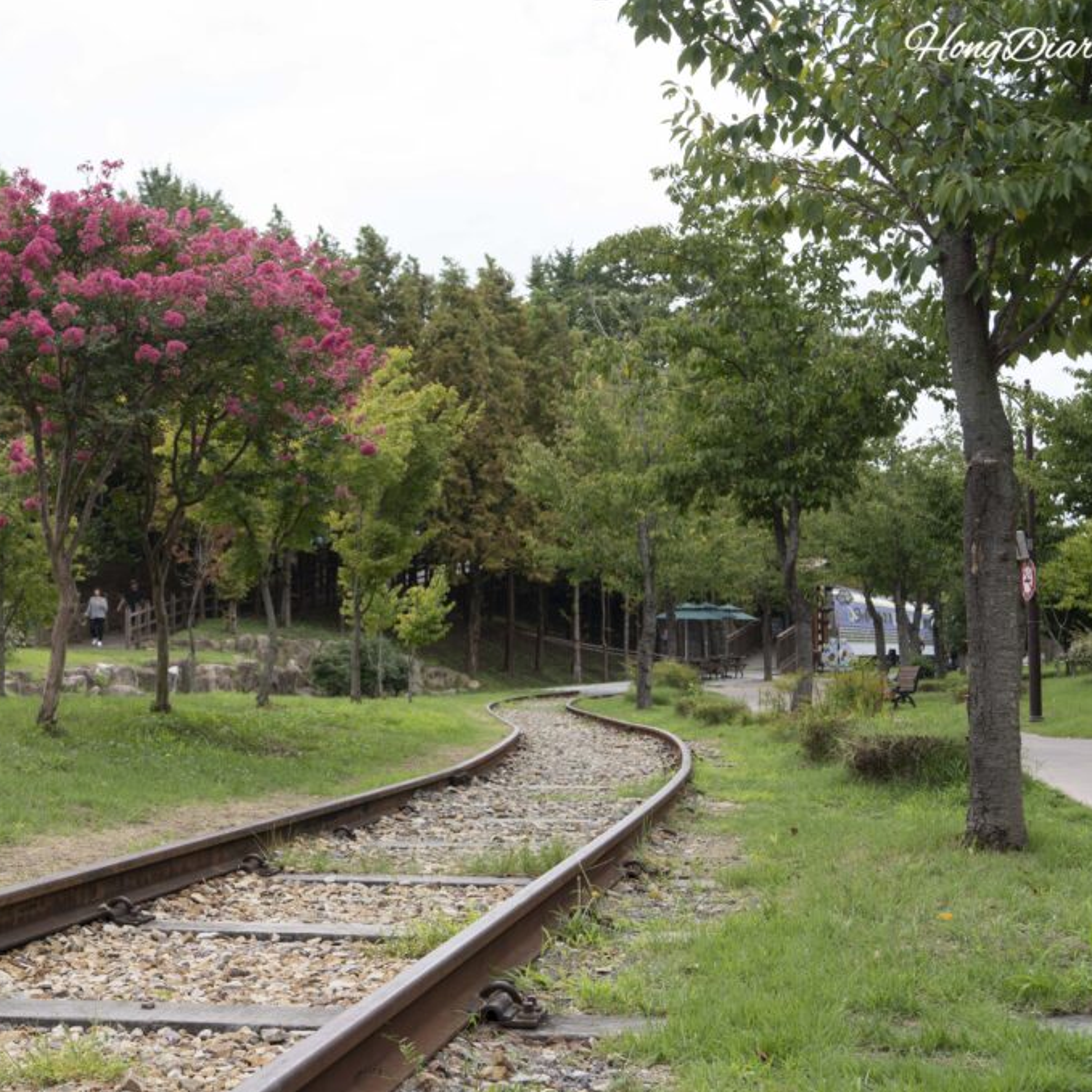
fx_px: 1785
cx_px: 335
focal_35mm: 50
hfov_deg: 33.6
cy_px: 546
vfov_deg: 34.0
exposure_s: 1/100
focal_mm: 39
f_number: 8
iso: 100
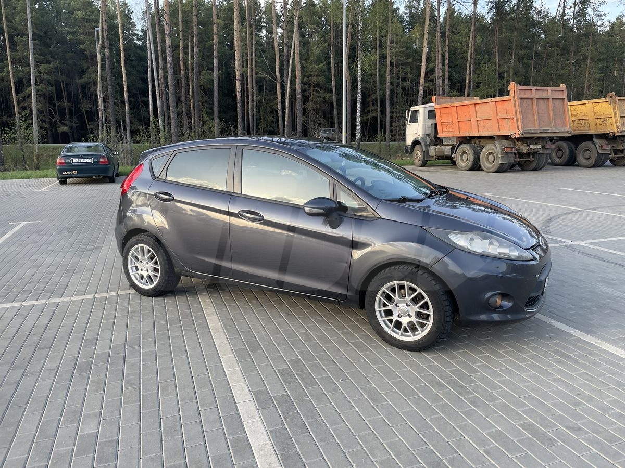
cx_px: 312
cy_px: 234
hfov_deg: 67.3
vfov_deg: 53.1
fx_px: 469
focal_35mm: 26
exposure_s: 1/487
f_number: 1.6
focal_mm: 4.2
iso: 50
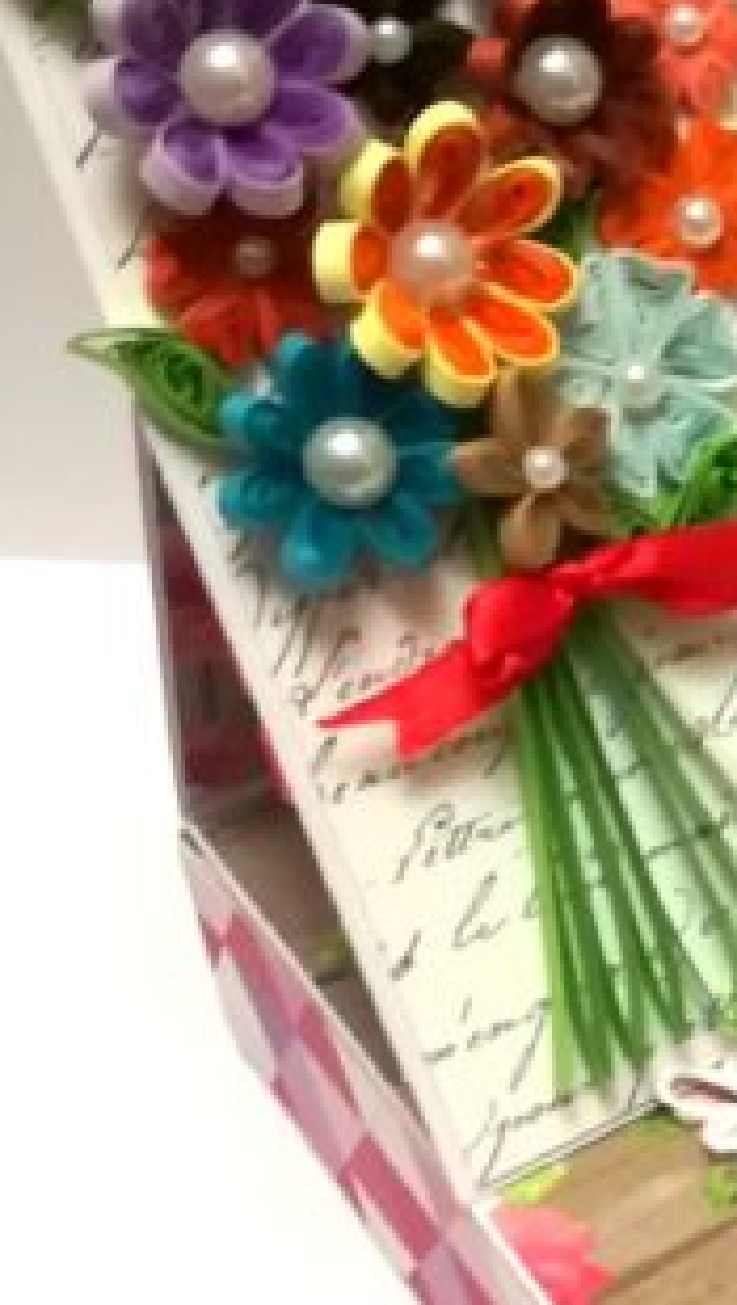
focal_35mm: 73
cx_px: 1028
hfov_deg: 15.6
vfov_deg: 28.9
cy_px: 711
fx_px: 2529
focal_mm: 3.83
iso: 400
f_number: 2.2
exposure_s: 1/33.3
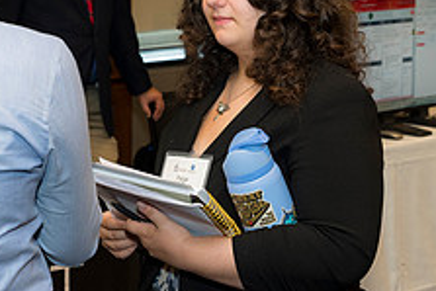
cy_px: 48
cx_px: 53
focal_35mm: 117
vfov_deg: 11.7
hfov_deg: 17.3
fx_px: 1418
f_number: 5
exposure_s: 1/125
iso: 800
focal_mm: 45
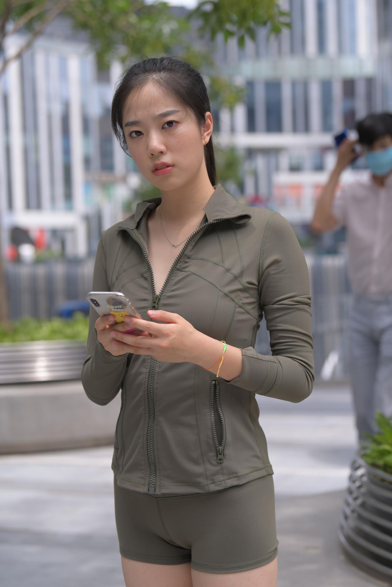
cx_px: 196
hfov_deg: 17.1
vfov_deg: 25.4
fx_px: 1306
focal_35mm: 80
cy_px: 294
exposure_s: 1/800
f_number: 4
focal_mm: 80
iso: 200
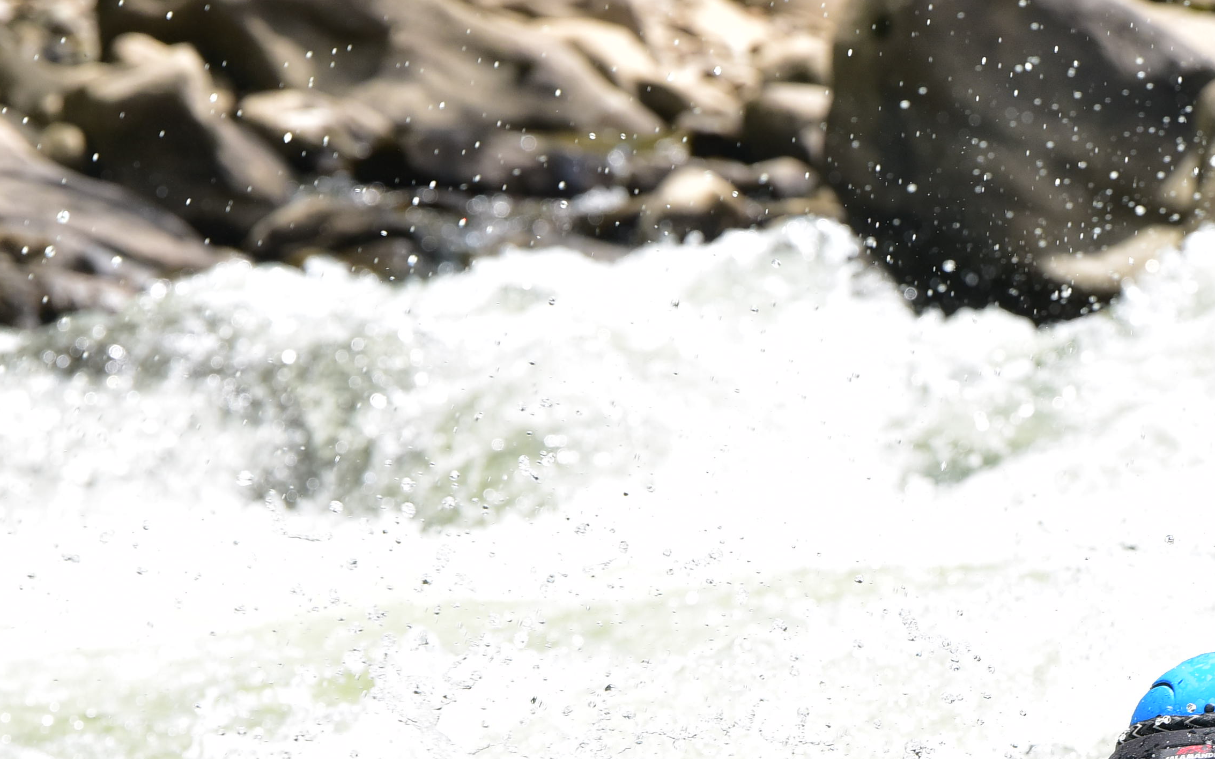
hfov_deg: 5.0
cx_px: 891
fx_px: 13973
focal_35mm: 422
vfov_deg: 3.1
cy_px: 860
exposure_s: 1/800
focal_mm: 170
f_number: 7.1
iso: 500
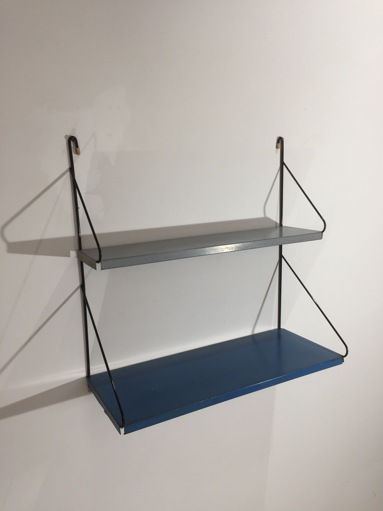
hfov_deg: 48.2
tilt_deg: -10.9
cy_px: 256
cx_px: 192
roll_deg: +2.2
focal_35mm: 29
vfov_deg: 61.7
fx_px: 428
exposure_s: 1/50
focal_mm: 4.15
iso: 32
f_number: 2.2
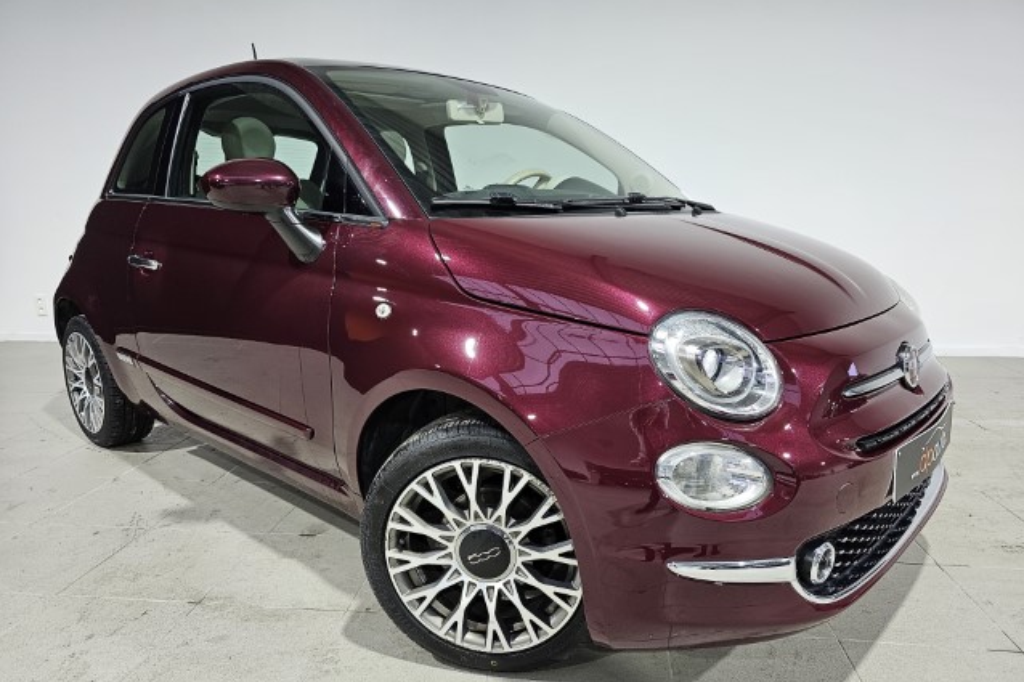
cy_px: 376
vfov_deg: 53.0
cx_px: 512
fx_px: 682
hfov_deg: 73.8
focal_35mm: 24
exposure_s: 1/100
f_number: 1.7
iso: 200
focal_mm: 6.3
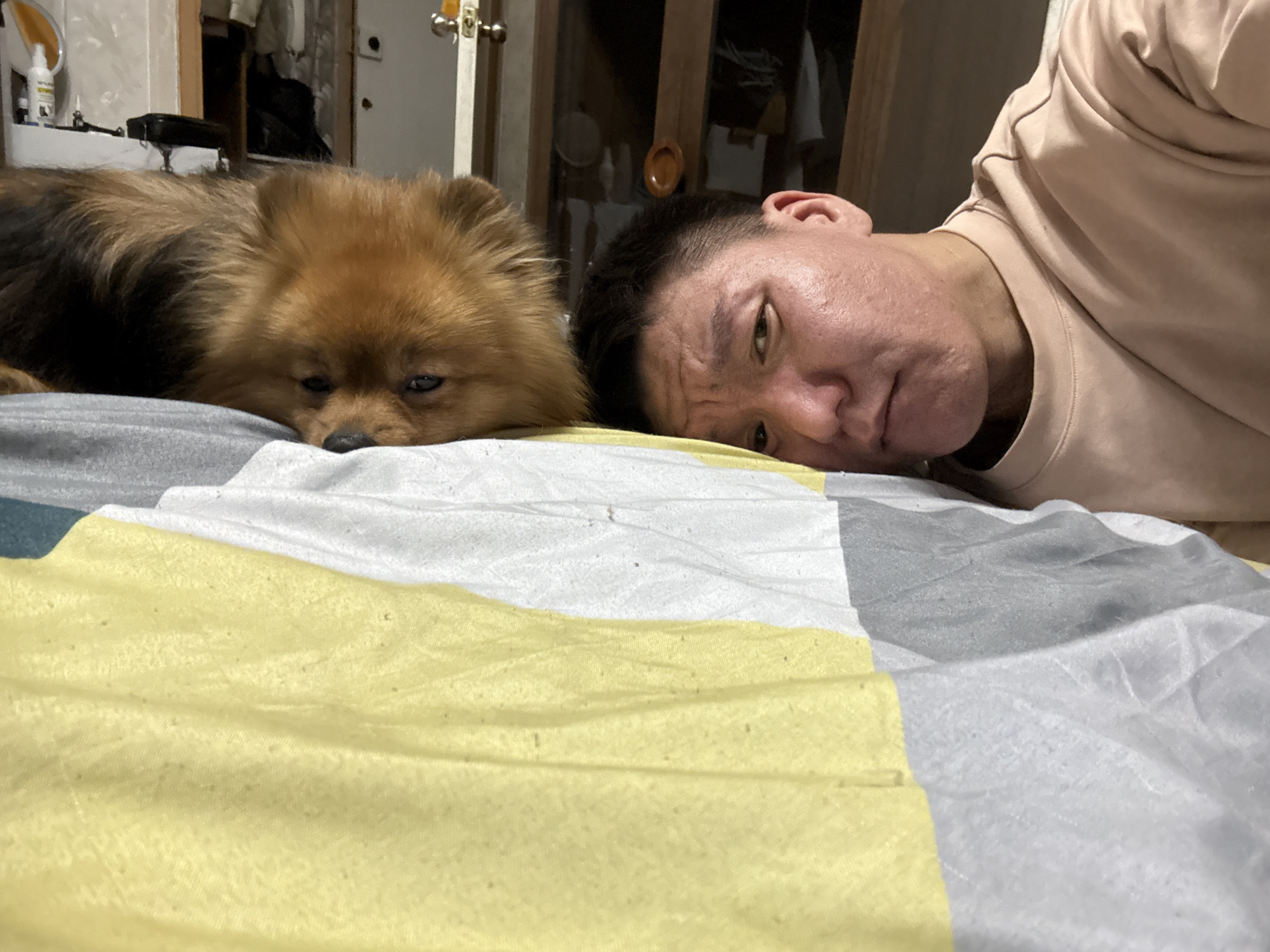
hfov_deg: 73.9
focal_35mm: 23
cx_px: 635
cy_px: 476
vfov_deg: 58.9
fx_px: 844
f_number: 1.9
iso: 320
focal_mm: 2.69
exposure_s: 1/33
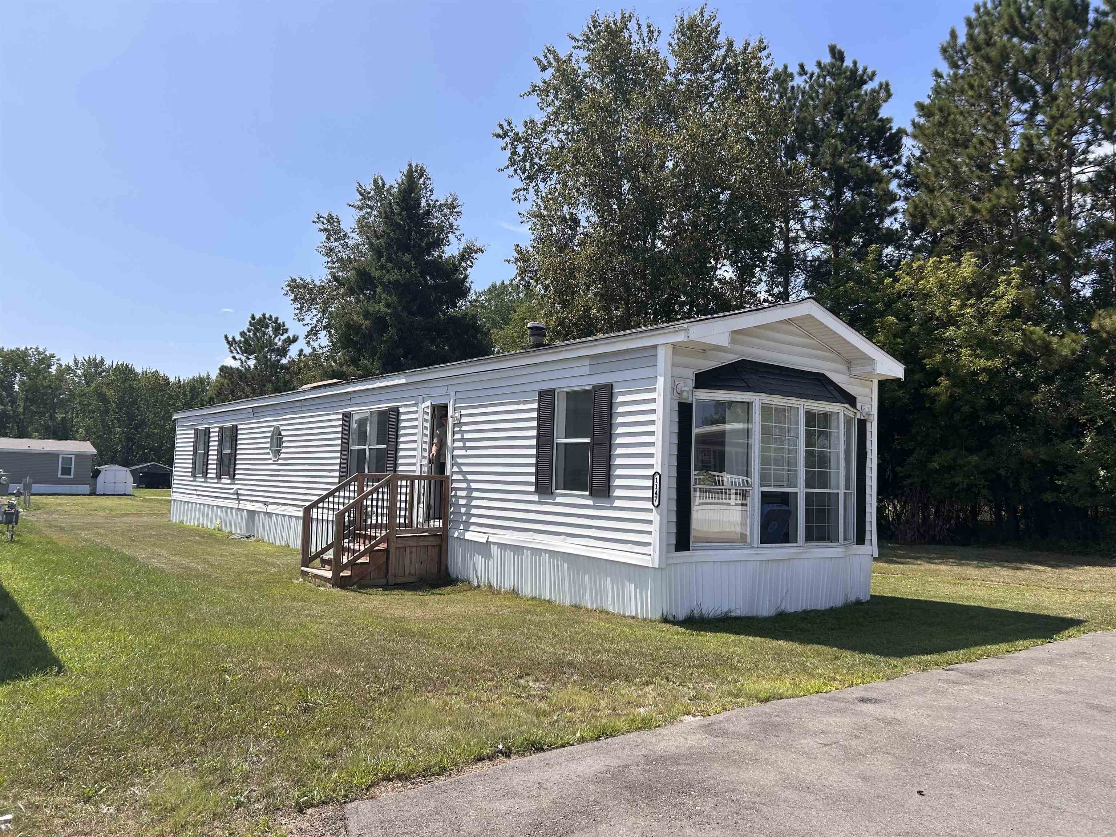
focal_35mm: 26
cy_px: 418
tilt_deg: +4.6
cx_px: 558
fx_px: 838
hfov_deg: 67.3
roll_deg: -1.9
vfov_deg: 53.1
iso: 50
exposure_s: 1/3968
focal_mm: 5.7
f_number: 1.5
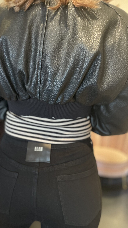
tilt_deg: -8.2
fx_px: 175
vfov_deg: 66.1
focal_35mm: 29
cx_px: 46
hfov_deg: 39.8
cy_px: 116
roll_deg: -2.8
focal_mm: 4.2
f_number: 1.6
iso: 500
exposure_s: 1/25
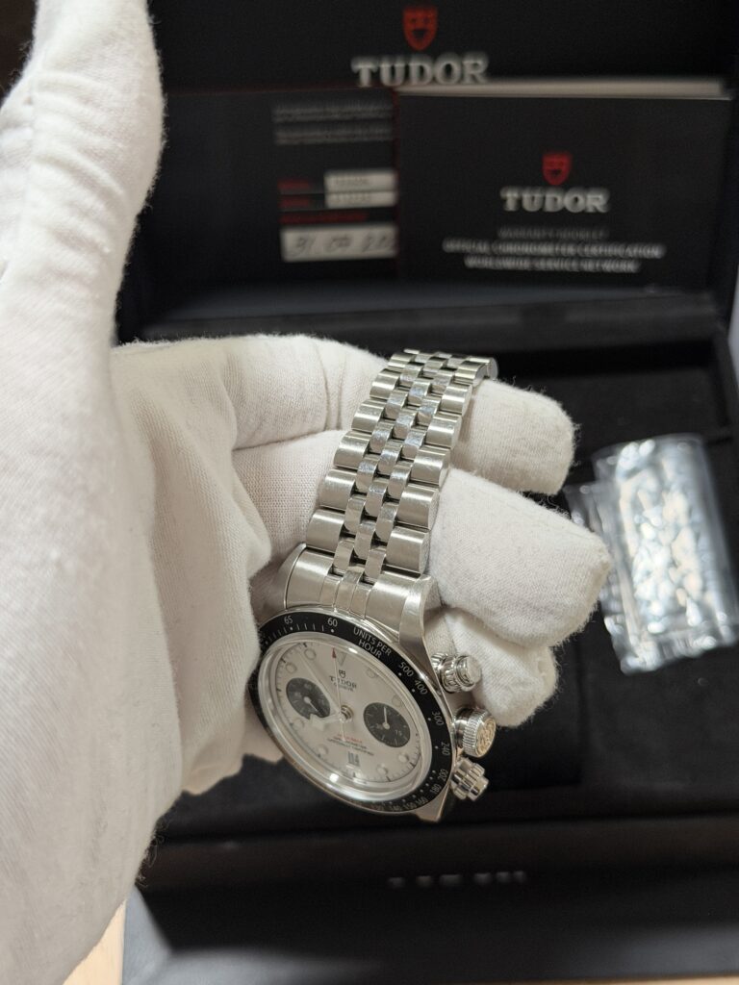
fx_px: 1366
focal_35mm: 48
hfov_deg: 30.3
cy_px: 492
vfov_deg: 39.7
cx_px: 370
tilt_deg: -62.6
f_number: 1.78
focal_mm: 6.76
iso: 250
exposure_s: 1/40
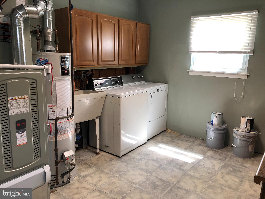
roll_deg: -2.3
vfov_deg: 49.7
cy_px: 100
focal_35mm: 28
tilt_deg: -11.6
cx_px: 132
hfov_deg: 63.4
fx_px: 214
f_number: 1.8
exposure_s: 1/30
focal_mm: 3.99
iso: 40
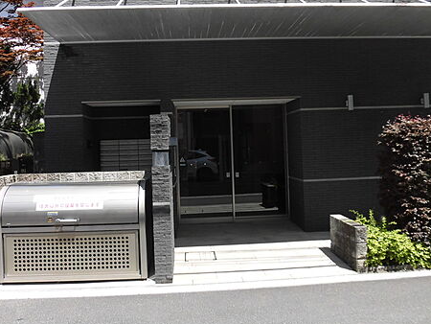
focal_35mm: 32
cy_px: 139
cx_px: 208
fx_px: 399
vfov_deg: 44.1
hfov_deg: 56.8
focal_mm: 4.3
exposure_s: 1/640
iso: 100
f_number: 3.1
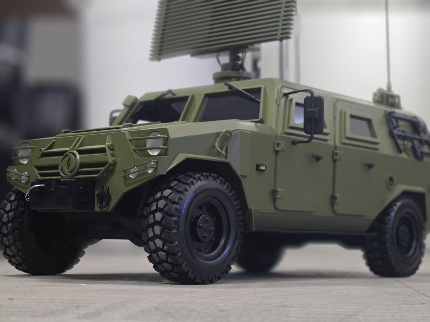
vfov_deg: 19.6
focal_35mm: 75
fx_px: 932
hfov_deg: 26.0
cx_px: 215
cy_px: 161
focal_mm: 9.87
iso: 250
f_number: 1.8
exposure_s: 1/100
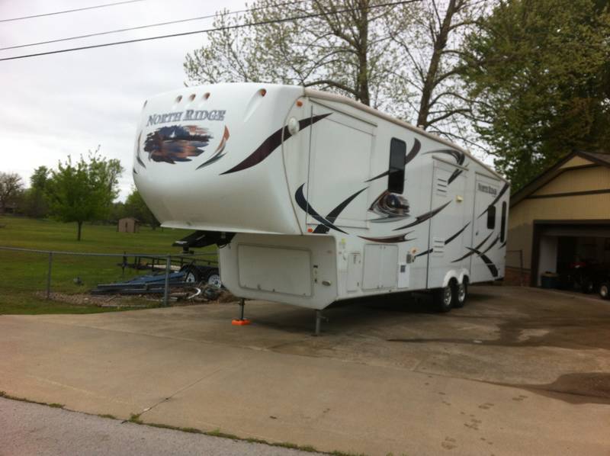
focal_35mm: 35
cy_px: 228
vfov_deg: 40.6
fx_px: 616
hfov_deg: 52.7
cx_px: 305
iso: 80
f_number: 2.8
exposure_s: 1/413
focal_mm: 3.85
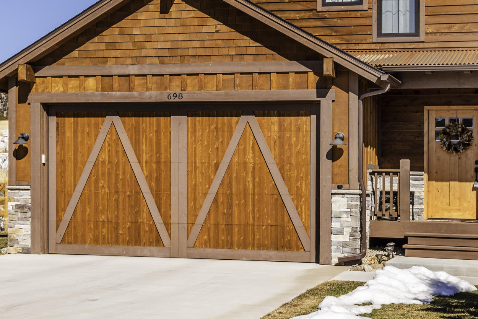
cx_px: 197
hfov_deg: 24.2
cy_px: 84
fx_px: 1116
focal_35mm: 84
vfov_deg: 16.2
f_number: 7.1
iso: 200
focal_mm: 35
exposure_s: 1/1000
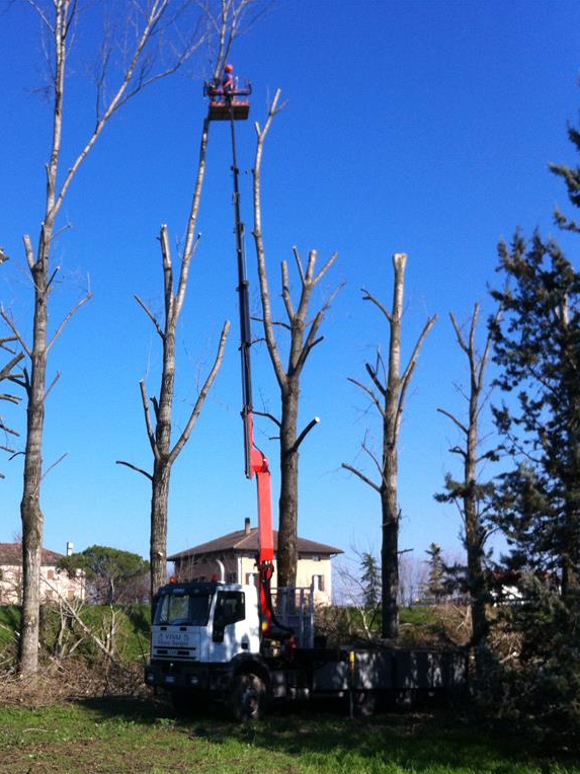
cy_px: 387
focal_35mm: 47
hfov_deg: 30.6
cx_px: 178
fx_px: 1050
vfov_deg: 40.4
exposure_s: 1/1257
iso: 80
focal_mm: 3.85
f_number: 2.8
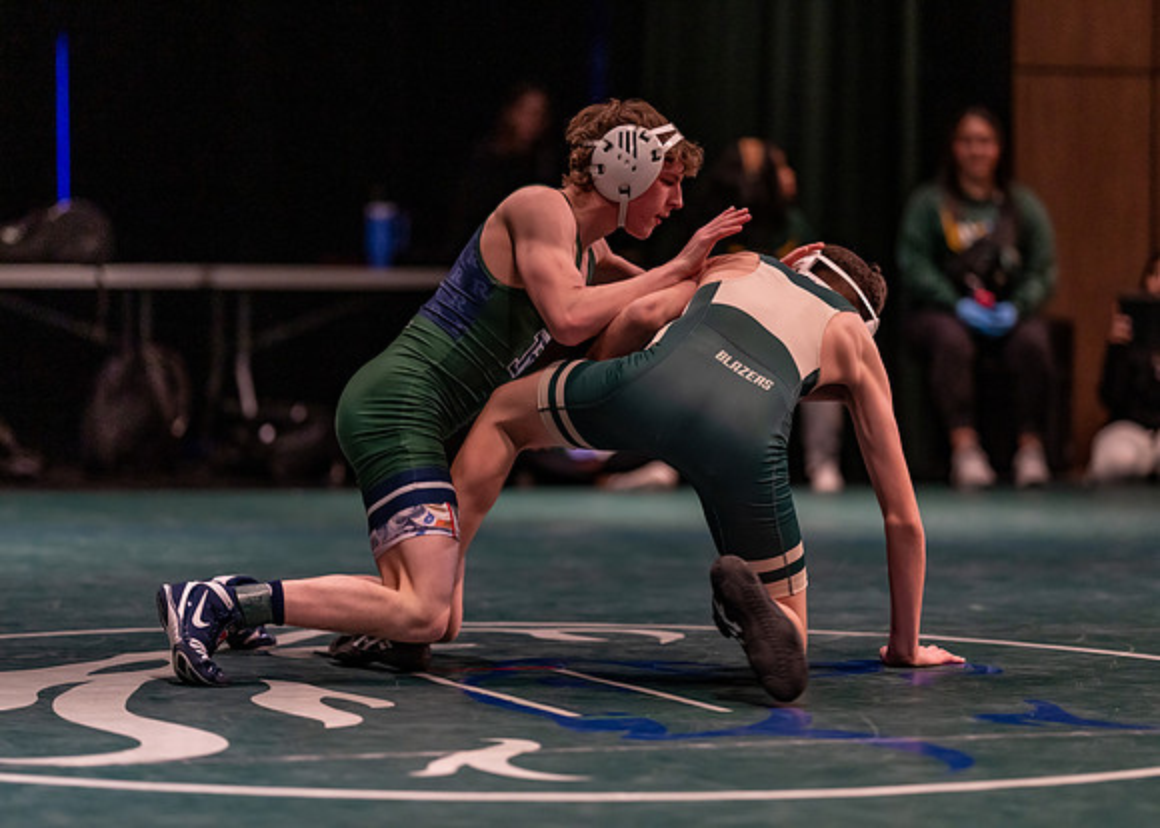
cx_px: 580
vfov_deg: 10.2
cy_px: 414
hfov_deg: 14.2
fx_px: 4659
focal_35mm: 141
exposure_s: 1/800
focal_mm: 135
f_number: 1.8
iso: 2000
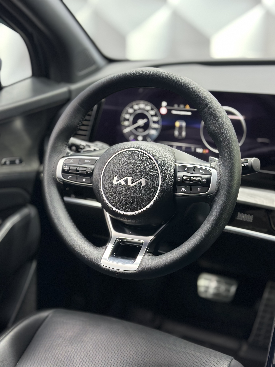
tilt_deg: -21.3
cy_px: 184
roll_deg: +0.7
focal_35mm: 48
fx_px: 508
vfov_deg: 39.7
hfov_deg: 30.3
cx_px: 138
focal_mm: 6.86
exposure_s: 1/50
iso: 160
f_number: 1.78
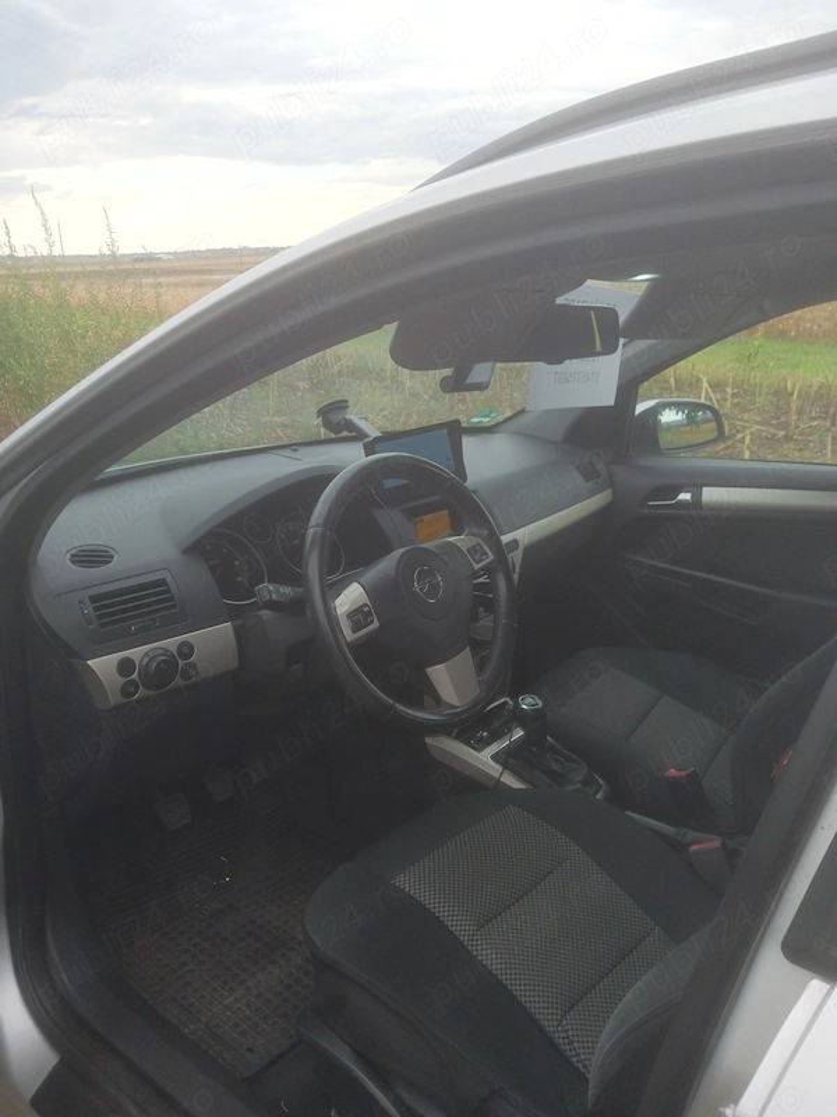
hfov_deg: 51.4
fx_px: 870
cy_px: 558
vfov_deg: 65.3
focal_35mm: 27
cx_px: 418
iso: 40
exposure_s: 1/100
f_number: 1.8
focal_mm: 4
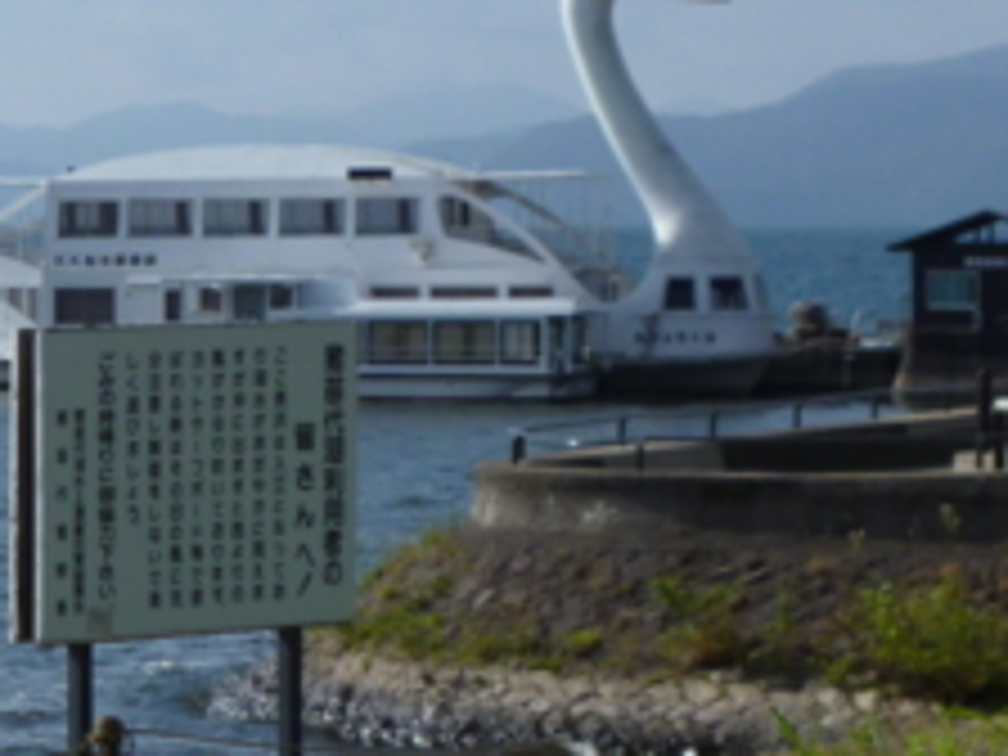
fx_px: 6348
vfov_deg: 6.8
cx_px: -108
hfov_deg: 9.0
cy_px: 198
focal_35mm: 218
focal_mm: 10.9
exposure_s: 1/1300
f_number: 4.1
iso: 100
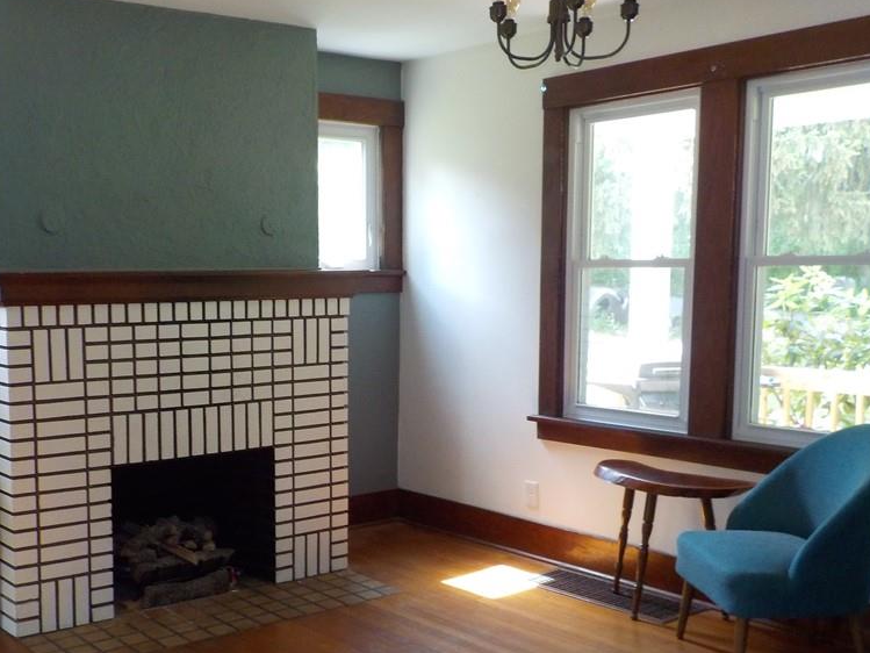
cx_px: 288
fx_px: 1031
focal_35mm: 41
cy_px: 414
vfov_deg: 34.9
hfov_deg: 45.1
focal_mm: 4.1
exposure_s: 1/30
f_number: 3.3
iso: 280
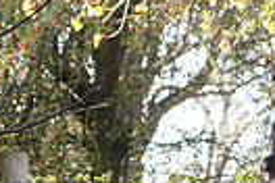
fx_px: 2345
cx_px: 506
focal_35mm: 307
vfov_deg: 4.5
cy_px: 146
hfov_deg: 6.6
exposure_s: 1/1000
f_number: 2.8
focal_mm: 70
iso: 1000
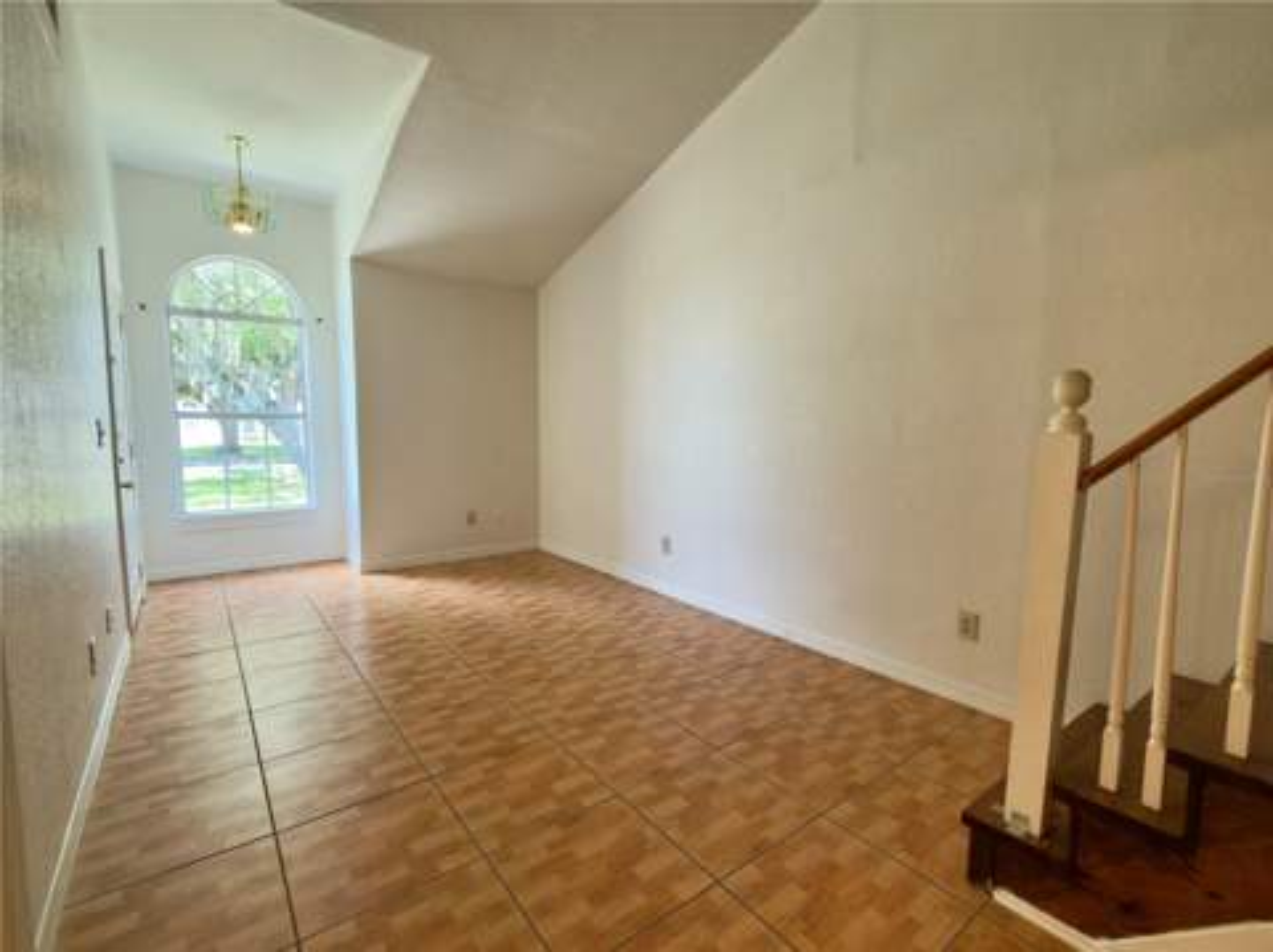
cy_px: 476
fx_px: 588
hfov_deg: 94.6
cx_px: 636
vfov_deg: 78.0
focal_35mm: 16
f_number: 2.2
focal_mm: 2.22
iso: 50
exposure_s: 1/60
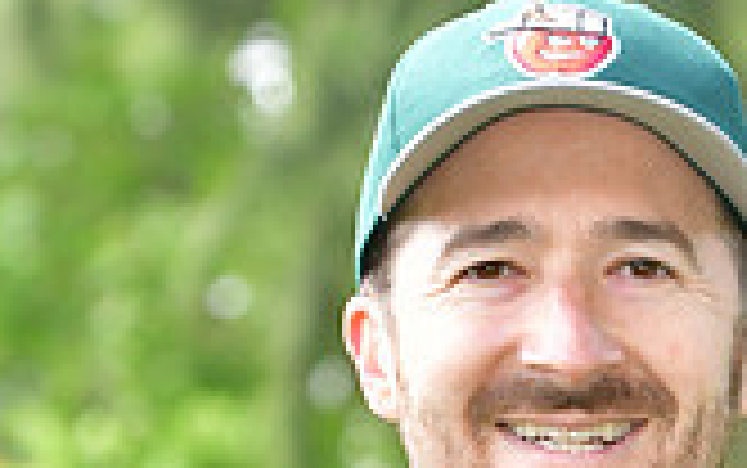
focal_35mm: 640
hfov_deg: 3.3
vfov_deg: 2.0
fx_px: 13038
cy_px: 1012
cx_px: 866
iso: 500
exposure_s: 1/320
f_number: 7.1
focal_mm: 120
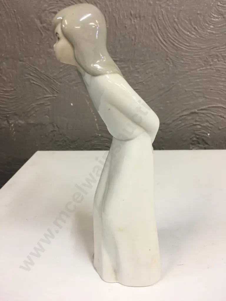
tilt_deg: -17.8
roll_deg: +1.9
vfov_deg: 61.7
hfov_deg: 48.2
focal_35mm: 29
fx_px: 252
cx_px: 113
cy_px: 150
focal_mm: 4.15
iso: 50
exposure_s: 1/33
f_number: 2.2
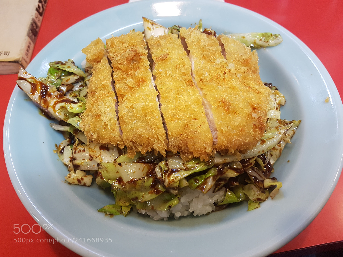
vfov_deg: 53.1
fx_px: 258
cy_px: 128
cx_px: 172
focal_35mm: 26
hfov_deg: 67.3
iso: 125
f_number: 1.7
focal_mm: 4.2
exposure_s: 1/25
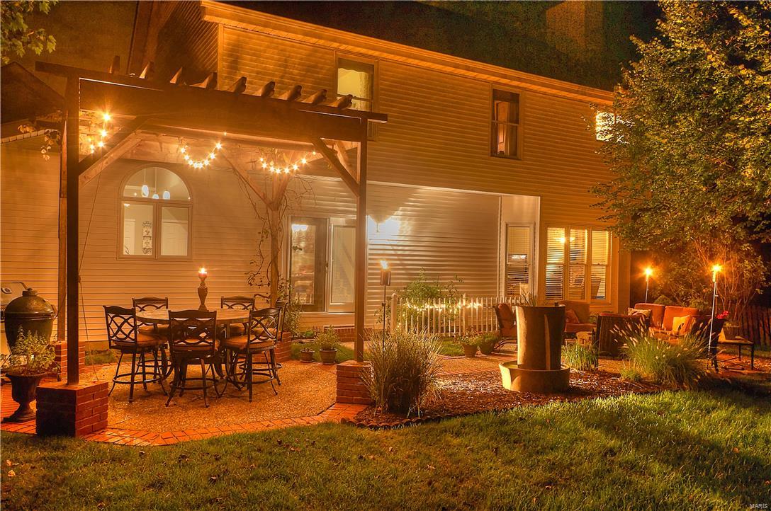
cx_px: 386
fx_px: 642
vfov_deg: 43.5
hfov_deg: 62.0
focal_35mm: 30
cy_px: 256
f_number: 11
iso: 200
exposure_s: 6
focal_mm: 20
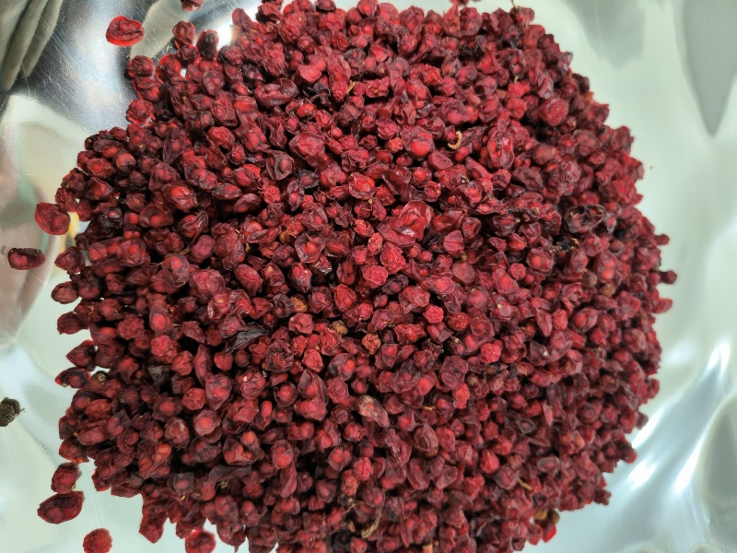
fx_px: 511
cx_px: 368
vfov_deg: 56.8
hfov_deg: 71.6
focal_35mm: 24
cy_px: 276
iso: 200
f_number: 1.8
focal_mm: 5.42
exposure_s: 1/100
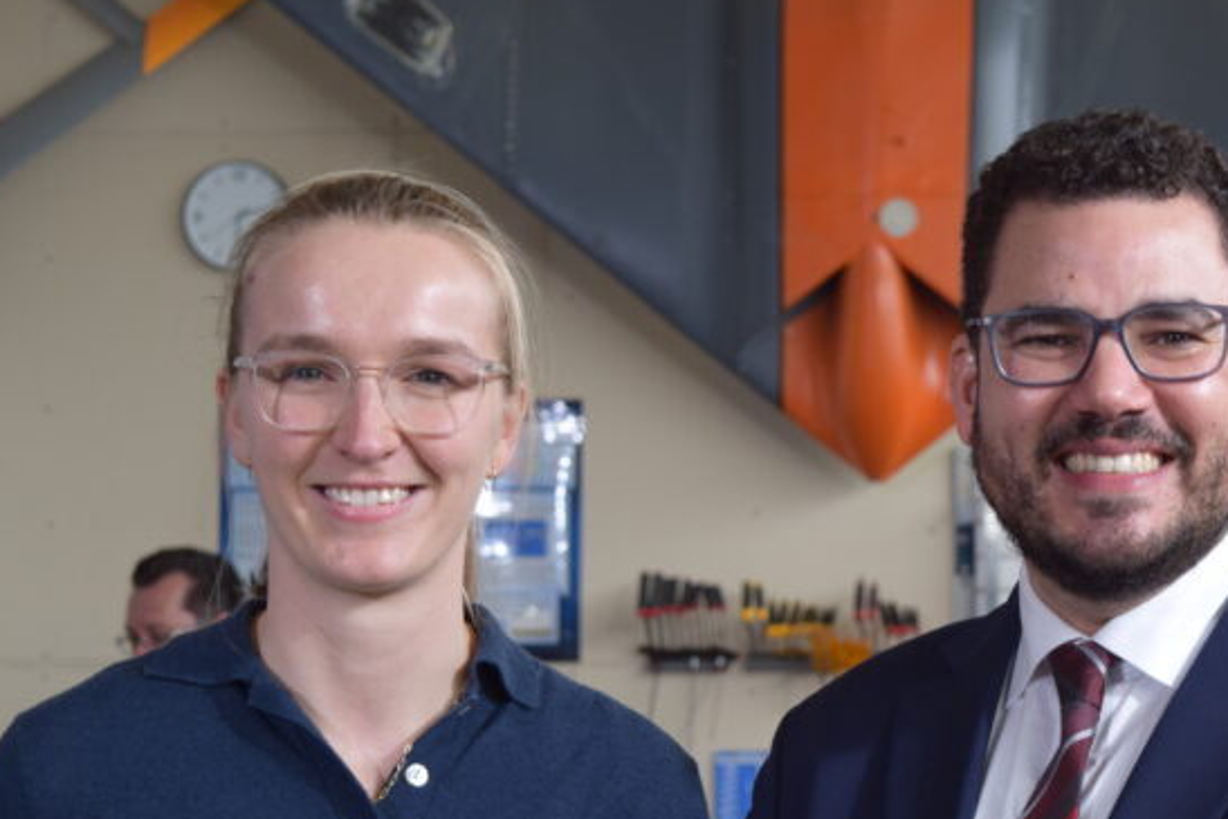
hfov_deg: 20.2
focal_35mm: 101
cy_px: 565
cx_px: 772
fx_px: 3446
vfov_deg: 13.5
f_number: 5.6
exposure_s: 1/125
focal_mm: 48
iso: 400
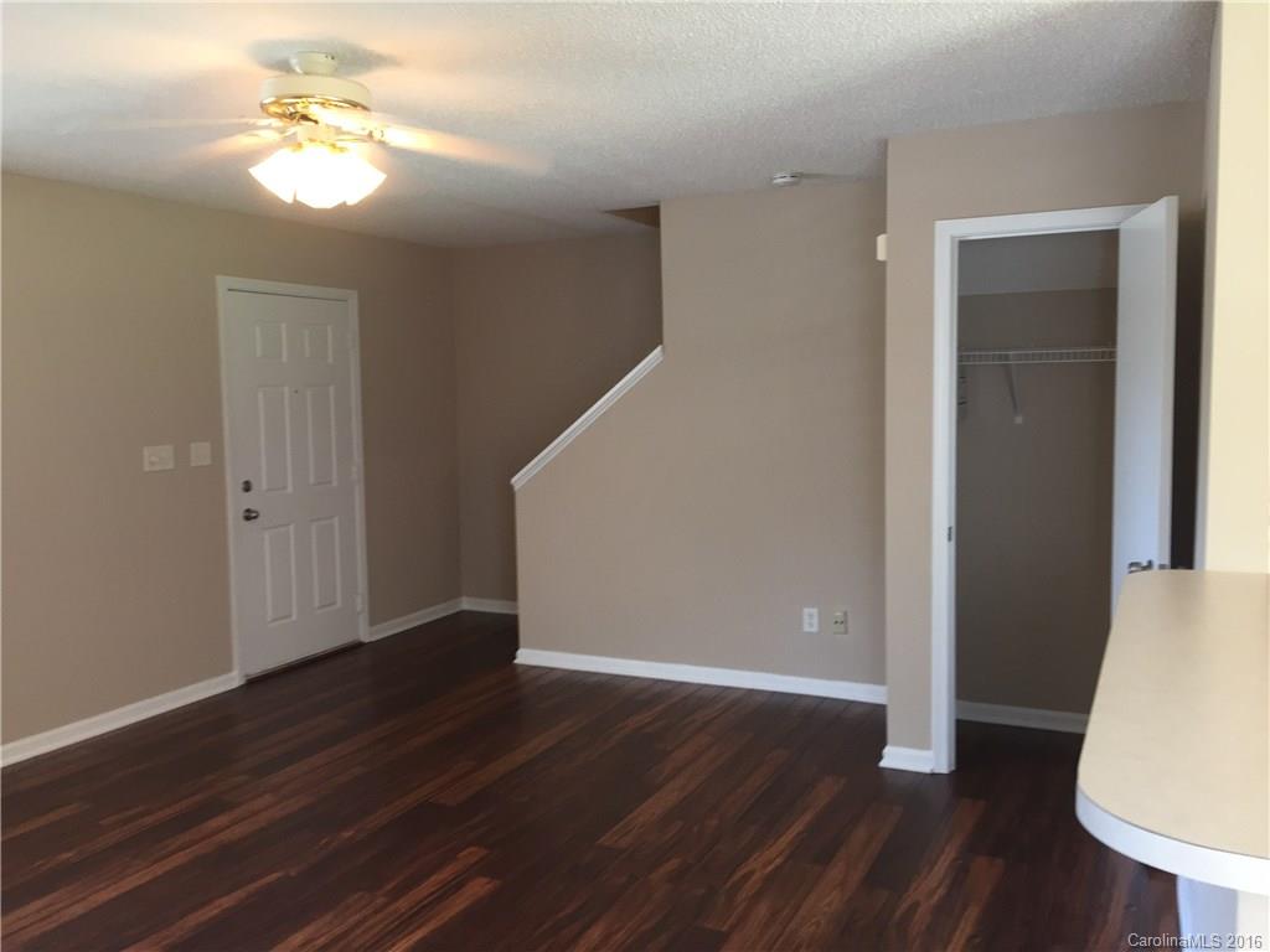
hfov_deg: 61.7
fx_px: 1064
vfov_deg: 48.2
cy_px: 476
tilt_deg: -4.2
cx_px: 635
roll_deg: +1.2
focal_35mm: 29
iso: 100
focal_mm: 4.15
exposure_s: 1/30
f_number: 2.2
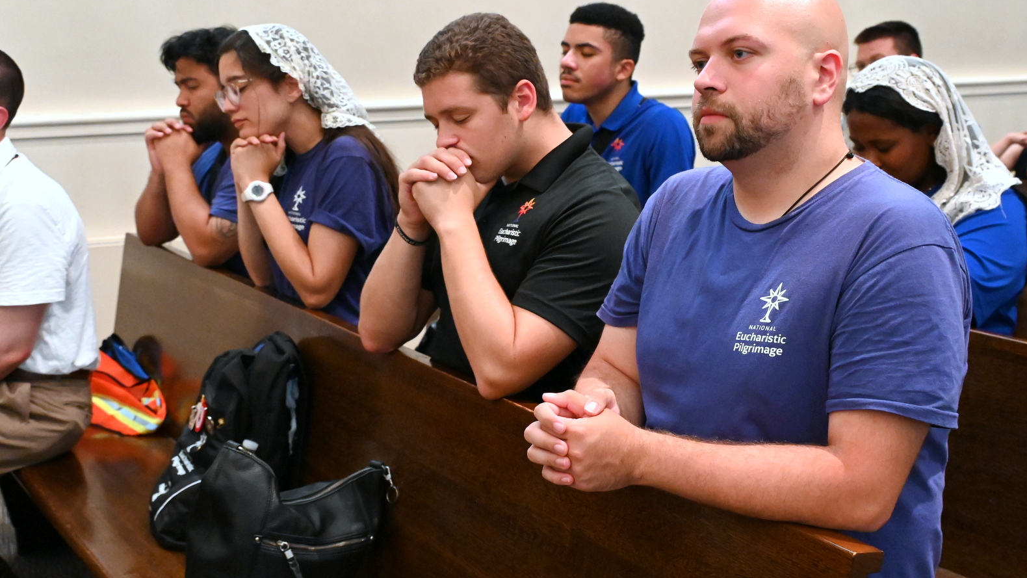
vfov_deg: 33.7
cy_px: 260
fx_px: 953
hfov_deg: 56.6
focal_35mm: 35
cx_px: 510
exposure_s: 1/125
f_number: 4.8
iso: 10000
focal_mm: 33
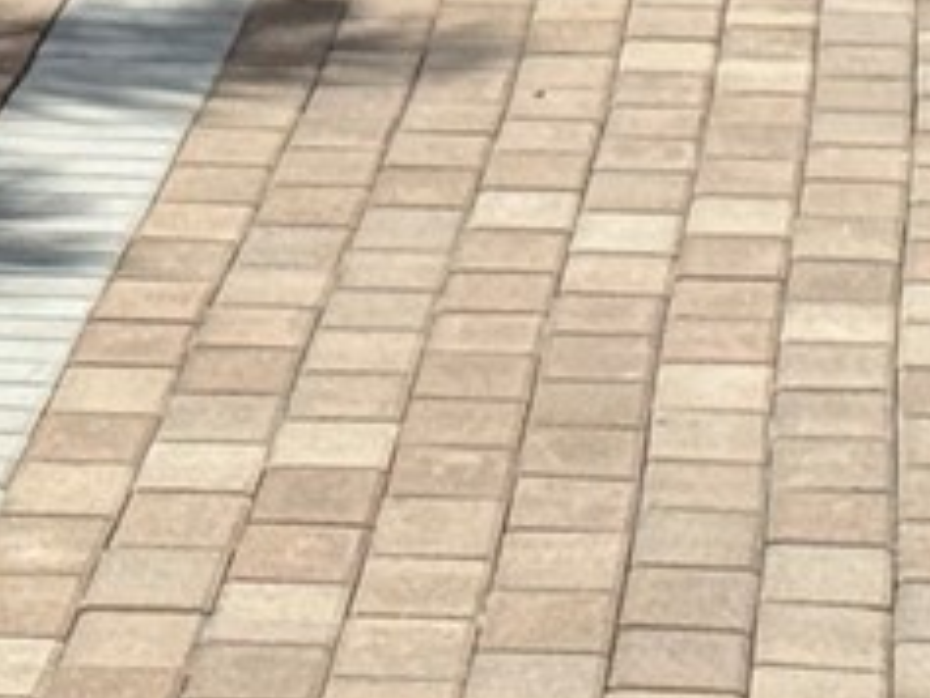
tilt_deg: -0.2
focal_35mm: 324
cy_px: -1016
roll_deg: +0.7
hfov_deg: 6.0
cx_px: -604
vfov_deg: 4.5
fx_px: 8709
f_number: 1.78
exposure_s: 1/4098
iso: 80
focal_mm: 6.76
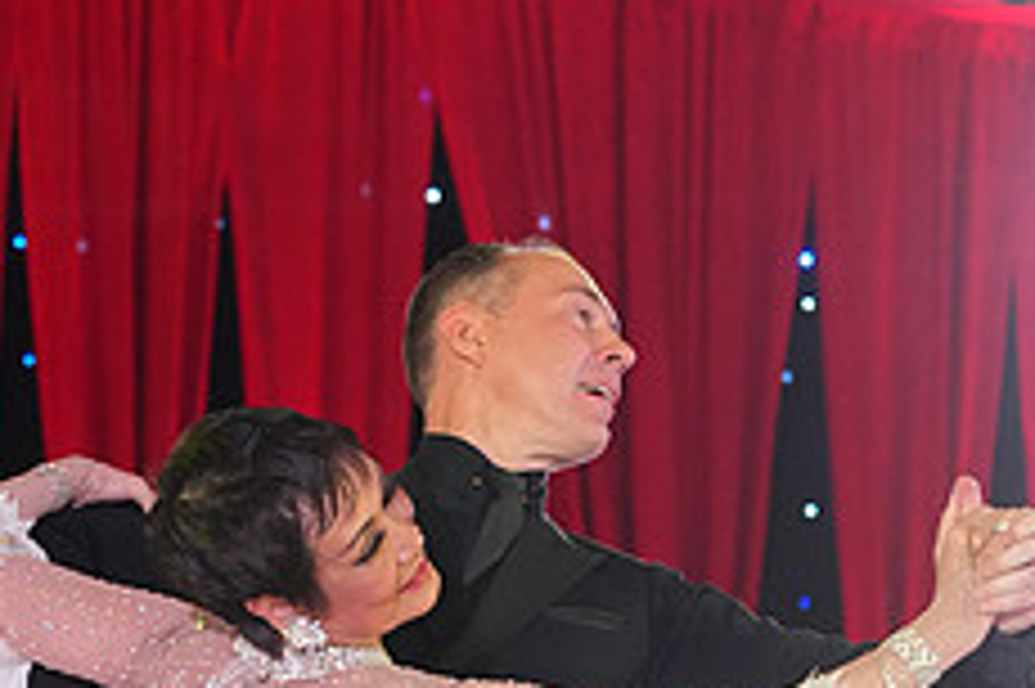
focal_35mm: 217
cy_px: 1223
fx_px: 6234
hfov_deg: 9.5
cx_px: 277
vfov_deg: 6.2
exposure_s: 1/250
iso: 3200
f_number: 4.5
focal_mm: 86
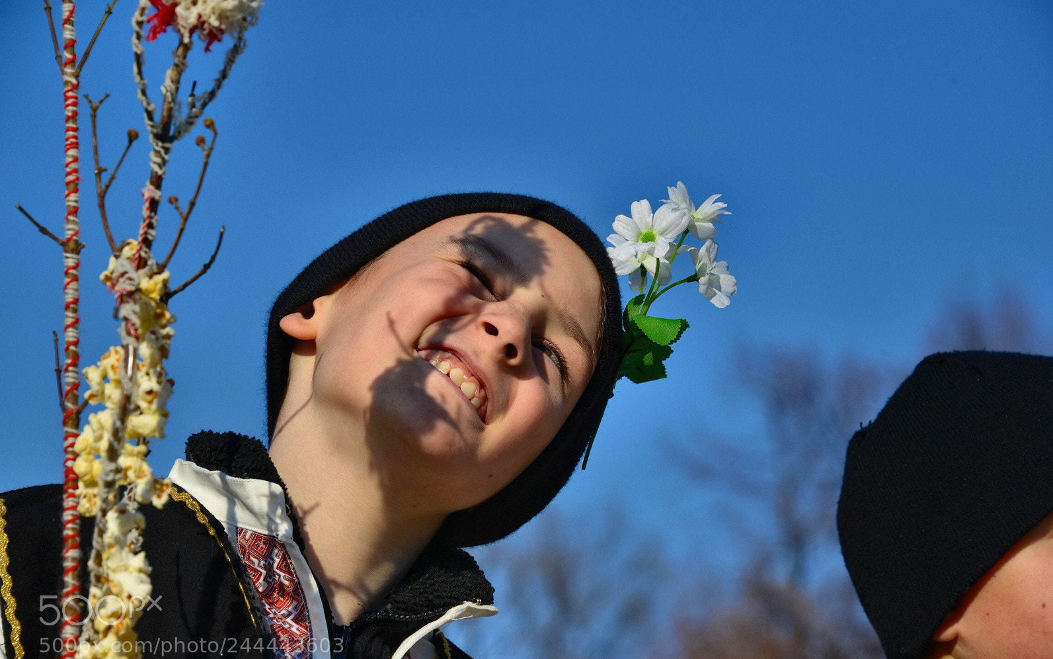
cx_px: 527
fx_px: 4994
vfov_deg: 7.5
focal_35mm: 174
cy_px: 344
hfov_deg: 12.0
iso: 160
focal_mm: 170
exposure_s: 1/800
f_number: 10
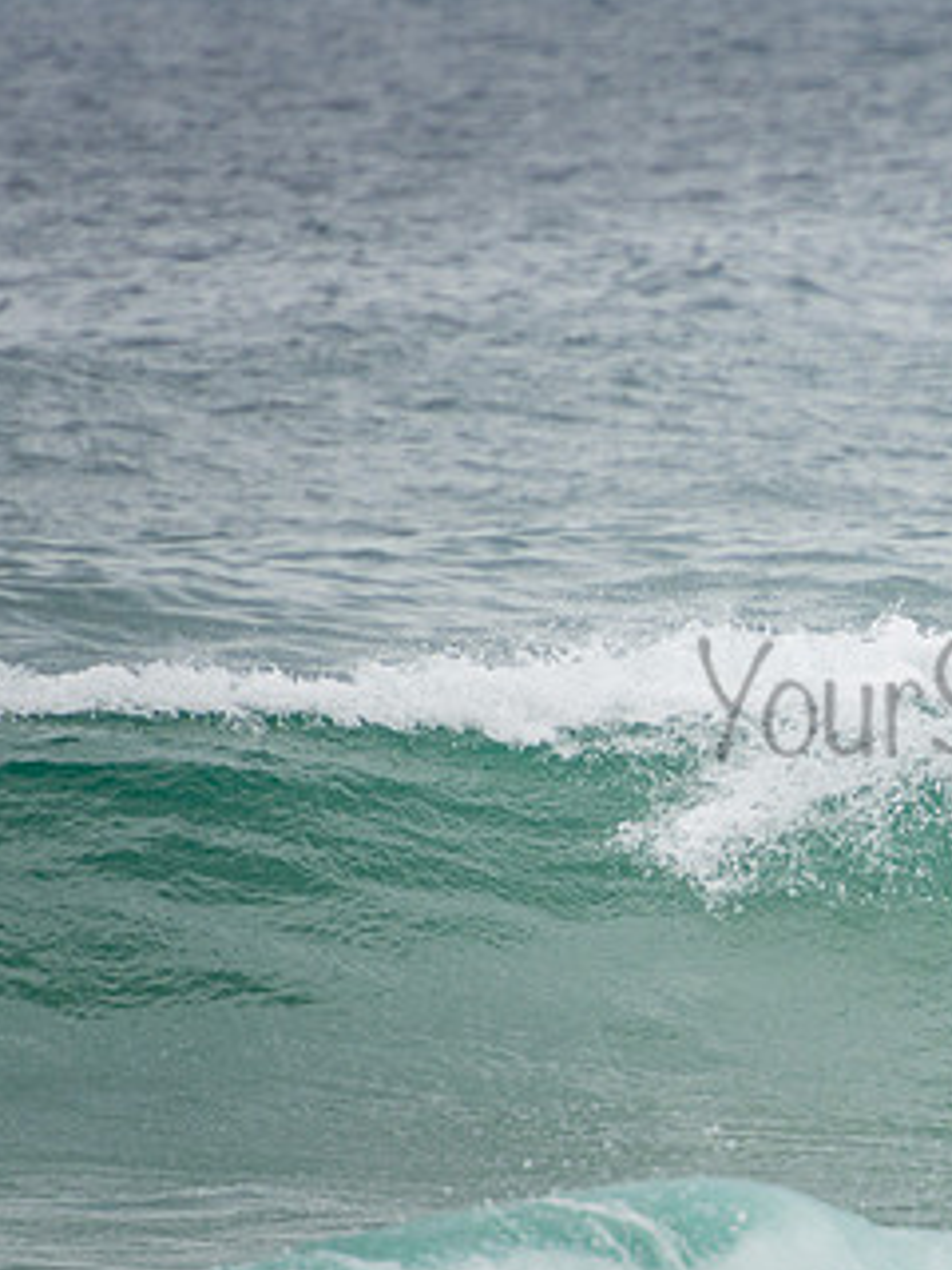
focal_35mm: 1021
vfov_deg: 1.9
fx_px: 37439
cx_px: 1107
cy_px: 665
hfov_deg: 1.5
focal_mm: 390
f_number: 5.6
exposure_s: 1/1600
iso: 250
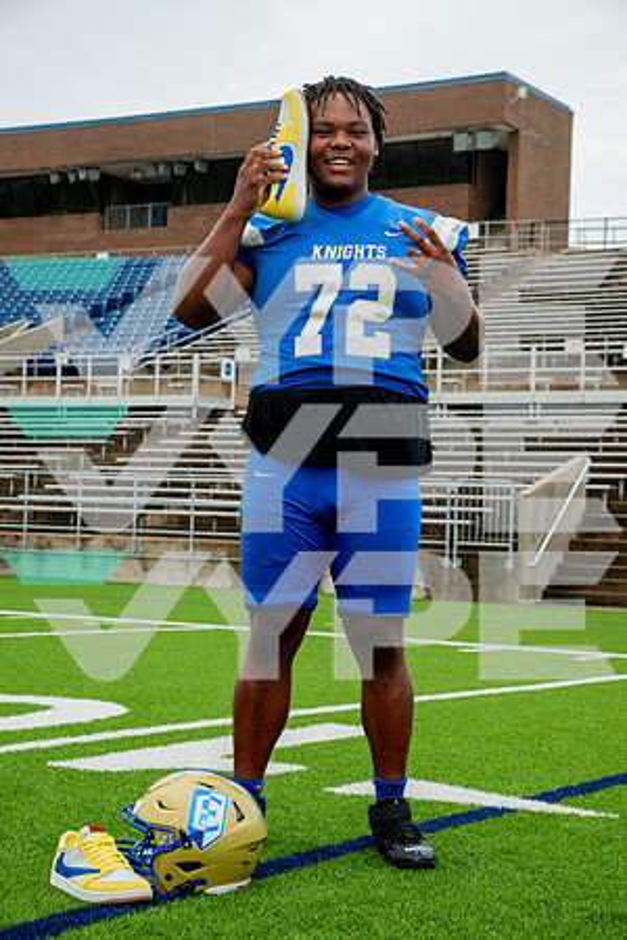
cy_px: 470
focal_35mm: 70
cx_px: 314
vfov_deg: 28.8
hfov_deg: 19.5
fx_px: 1829
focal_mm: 70
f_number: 7.1
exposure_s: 1/320
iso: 200
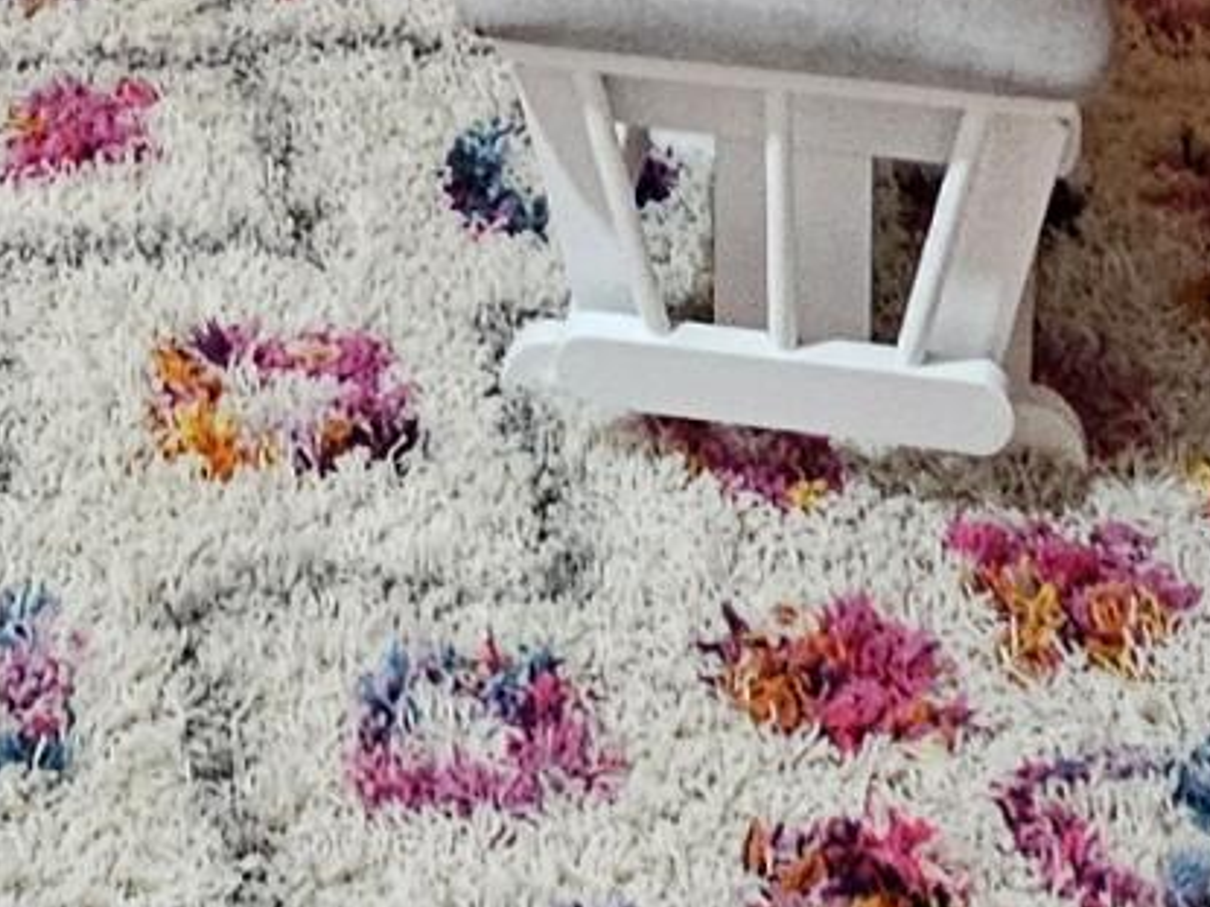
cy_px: -1269
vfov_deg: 12.4
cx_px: 163
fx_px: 3285
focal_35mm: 94
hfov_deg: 20.5
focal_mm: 2.2
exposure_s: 1/30
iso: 400
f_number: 2.2
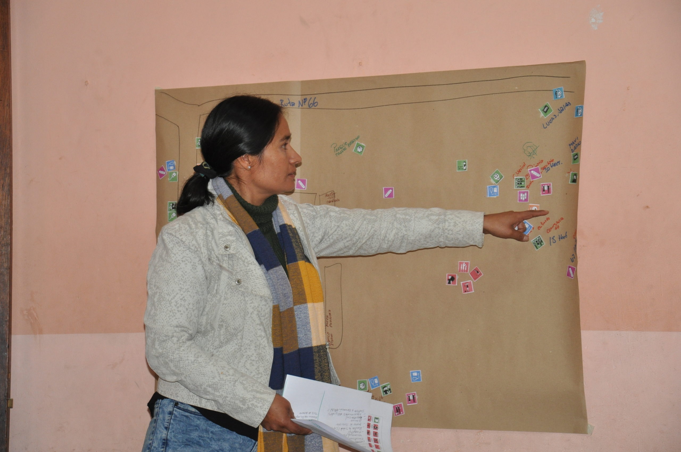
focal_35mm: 112
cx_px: 340
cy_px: 226
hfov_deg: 18.2
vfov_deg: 12.1
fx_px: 2125
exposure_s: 1/60
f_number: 5.3
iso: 800
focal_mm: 75
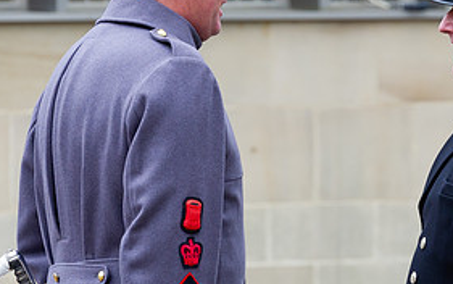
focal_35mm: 510
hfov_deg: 4.1
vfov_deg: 2.6
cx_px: 485
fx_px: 6300
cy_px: 155
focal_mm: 200
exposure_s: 1/250
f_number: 6.3
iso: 560
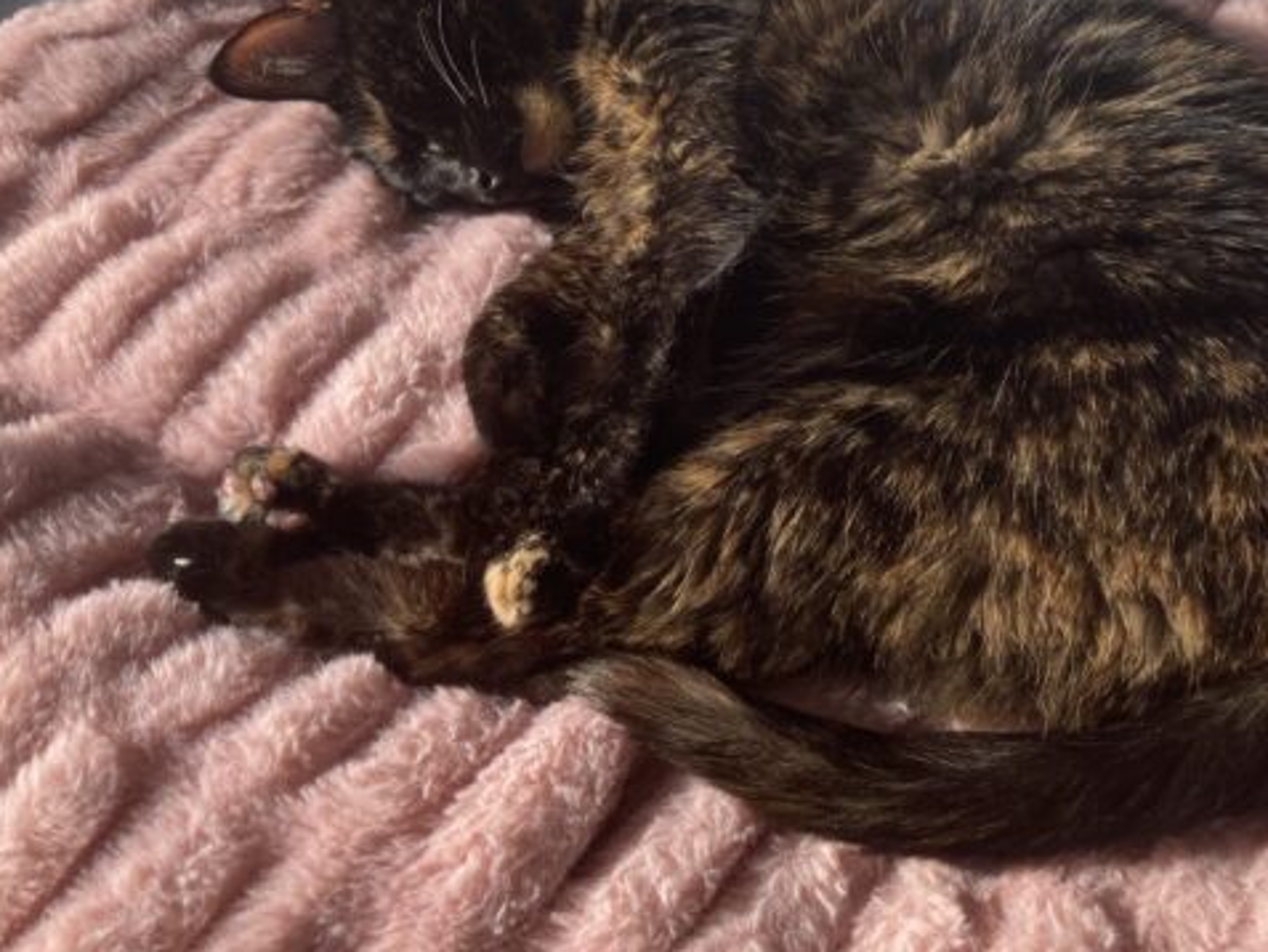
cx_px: 861
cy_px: 257
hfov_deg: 42.3
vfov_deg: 32.4
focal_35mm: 44
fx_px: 1612
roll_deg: -3.2
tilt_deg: -43.0
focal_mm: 3.99
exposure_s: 1/1043
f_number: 1.8
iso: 20
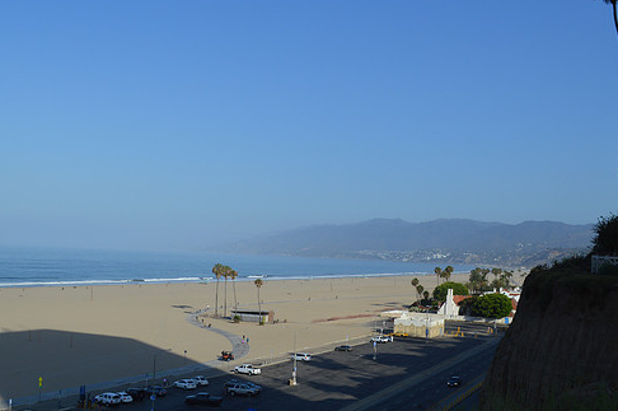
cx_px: 313
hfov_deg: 45.5
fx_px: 737
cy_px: 199
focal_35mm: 43
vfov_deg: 31.1
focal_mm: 24
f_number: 8
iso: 100
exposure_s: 1/250
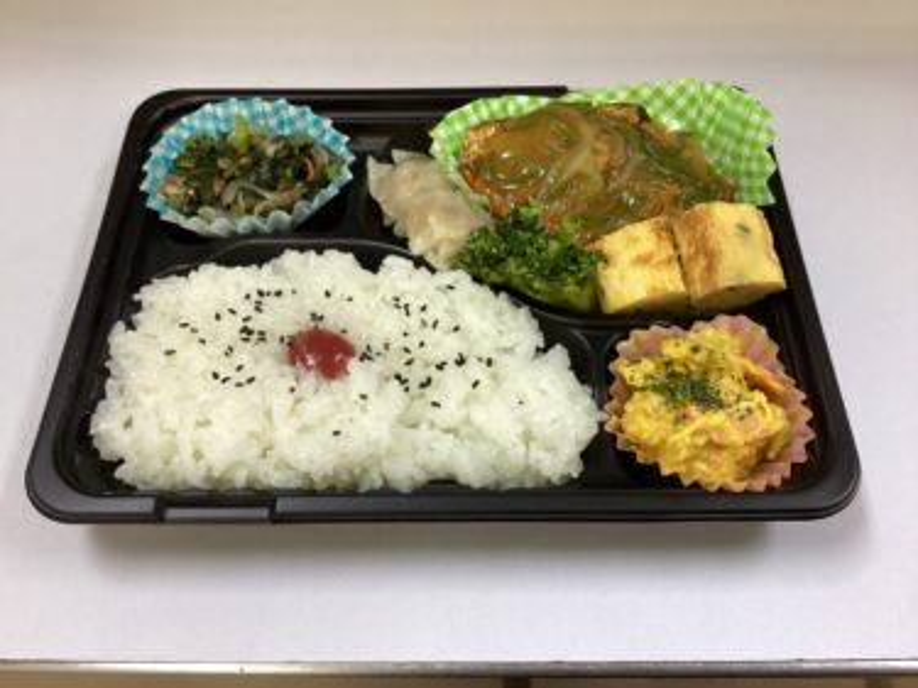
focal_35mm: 31
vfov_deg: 45.4
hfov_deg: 58.4
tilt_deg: -57.7
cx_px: 459
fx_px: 822
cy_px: 344
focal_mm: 3.3
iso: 100
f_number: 2.4
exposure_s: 1/60
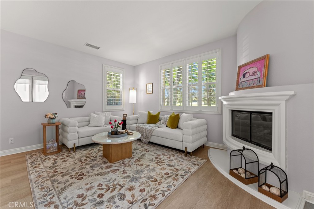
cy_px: 104
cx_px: 157
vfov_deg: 81.2
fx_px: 122
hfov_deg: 104.2
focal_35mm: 14
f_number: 6.3
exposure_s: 1/3
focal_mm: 14
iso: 320
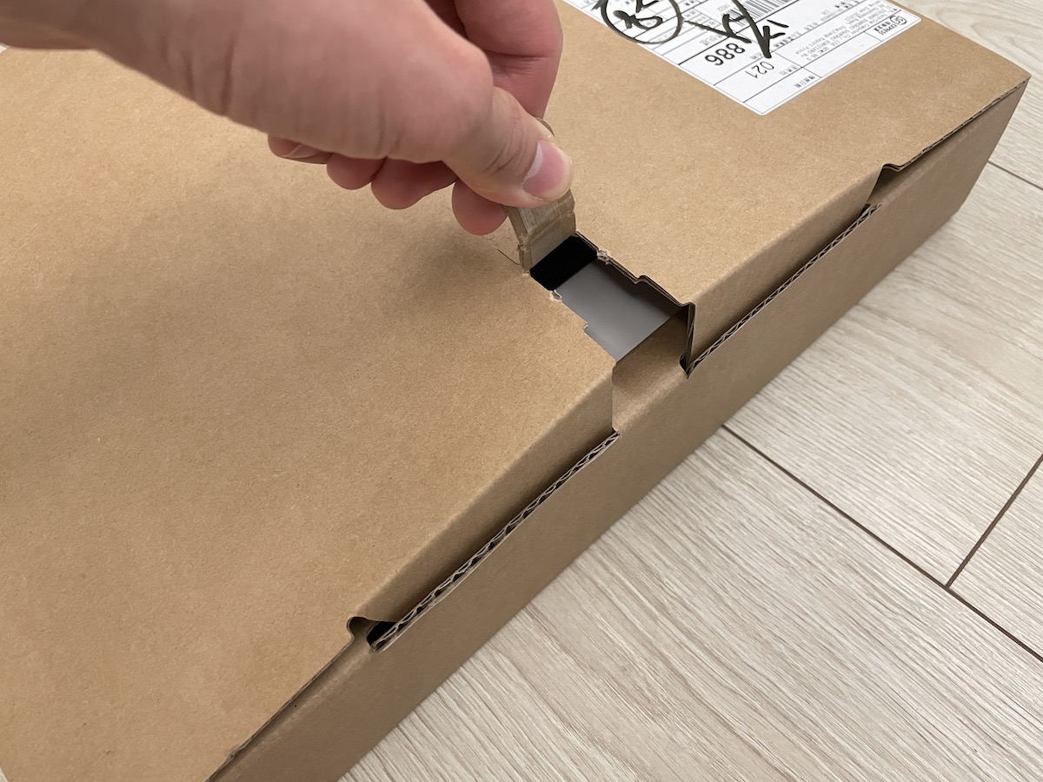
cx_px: 522
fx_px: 783
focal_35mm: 26
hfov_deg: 67.3
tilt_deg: -59.6
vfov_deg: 53.1
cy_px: 391
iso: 400
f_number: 1.6
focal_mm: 4.2
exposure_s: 1/60
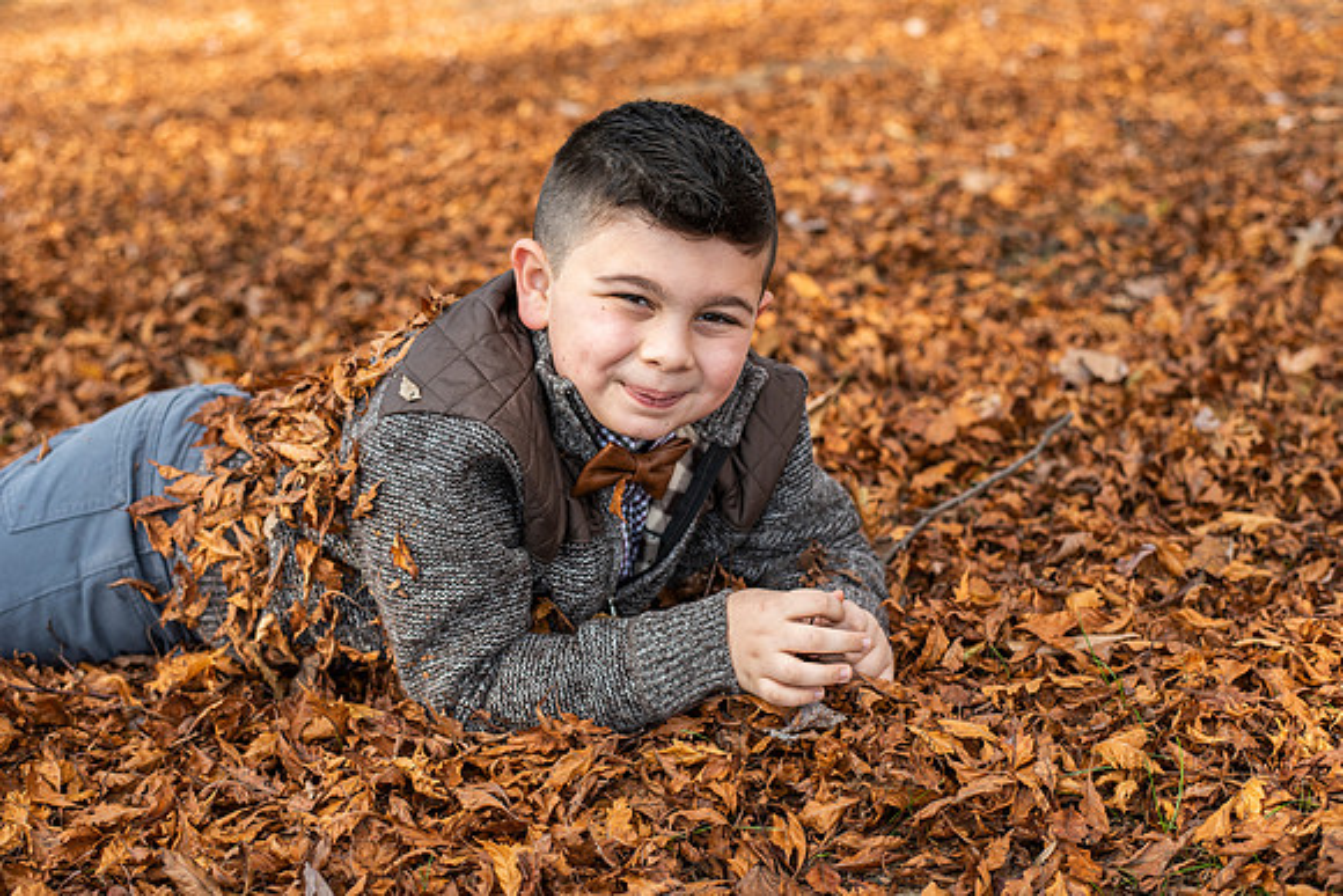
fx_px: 1866
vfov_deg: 27.0
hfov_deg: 39.6
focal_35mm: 50
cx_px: 672
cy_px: 448
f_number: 3.5
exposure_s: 1/800
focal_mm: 50
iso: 400
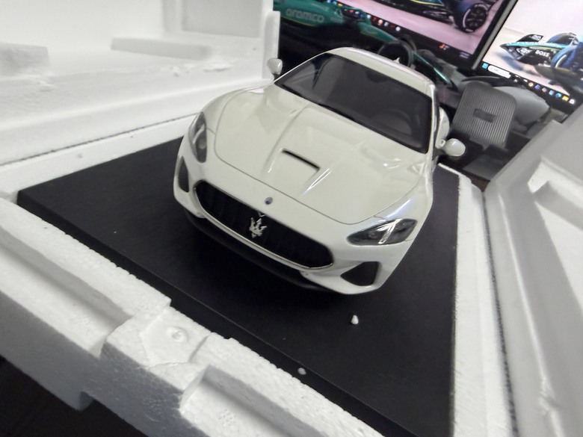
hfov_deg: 71.6
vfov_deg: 56.8
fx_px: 404
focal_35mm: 24
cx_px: 292
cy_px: 218
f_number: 2.2
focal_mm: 2.22
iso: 320
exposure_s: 1/120
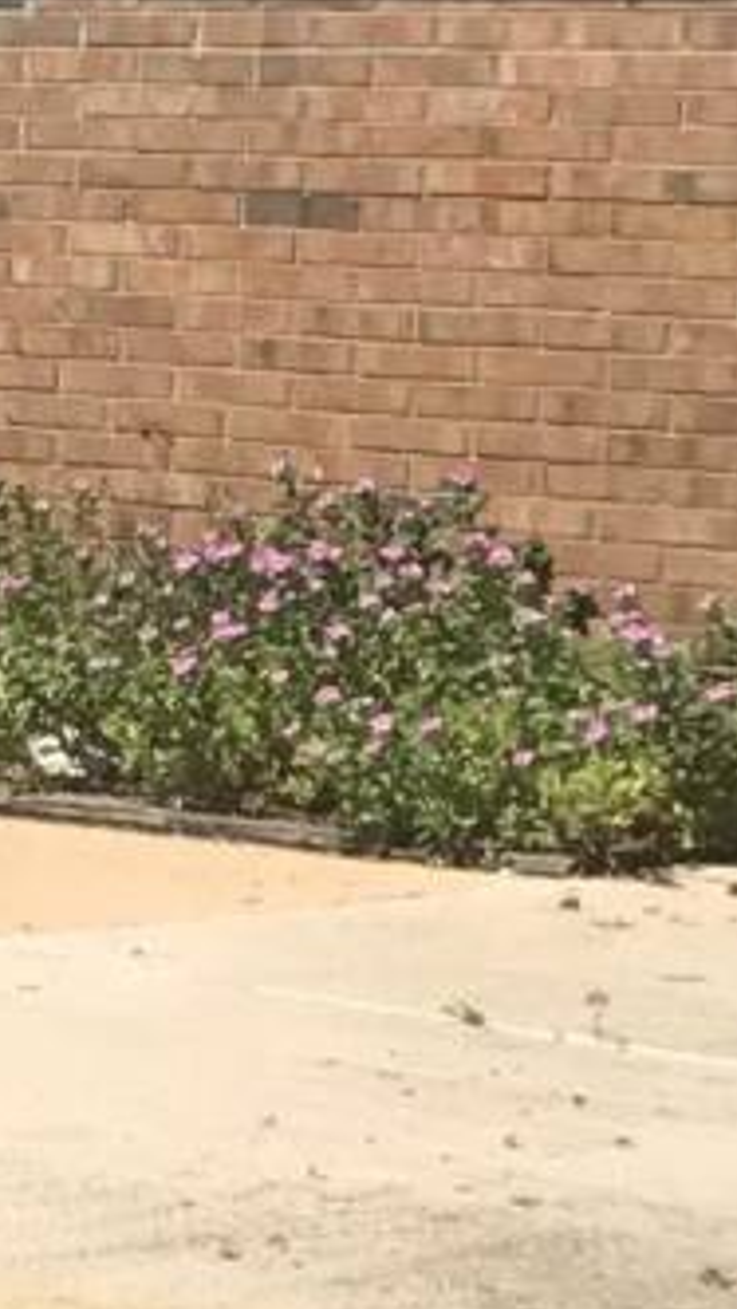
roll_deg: -0.2
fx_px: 6386
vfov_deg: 11.7
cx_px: -2189
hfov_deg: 5.7
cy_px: 446
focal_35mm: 184
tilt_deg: -2.6
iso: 20
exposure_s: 1/3425
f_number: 1.8
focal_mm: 3.99
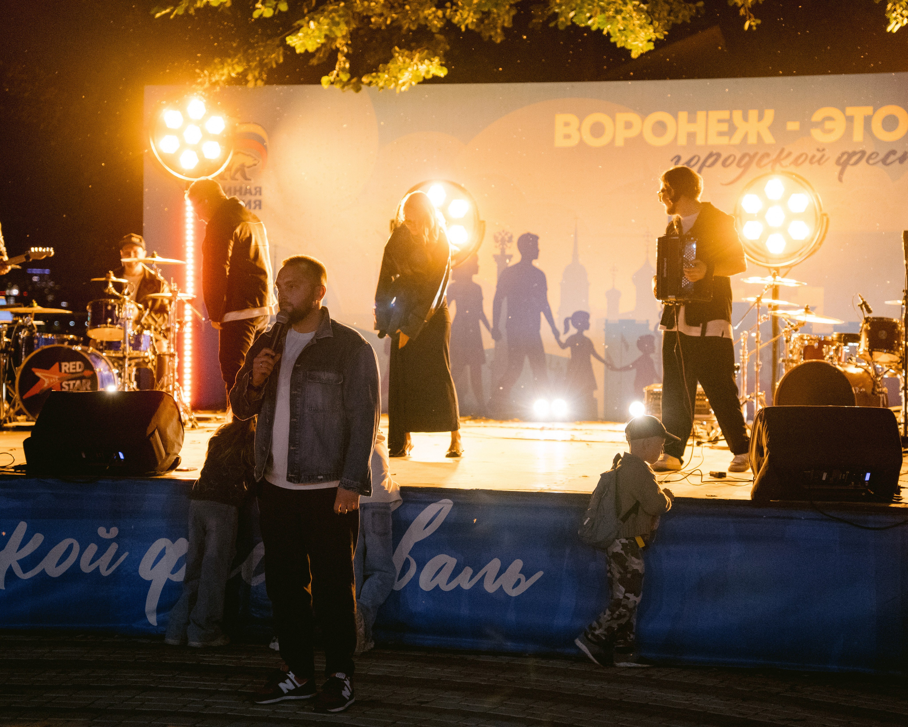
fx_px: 1925
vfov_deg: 21.4
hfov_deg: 26.5
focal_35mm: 72
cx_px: 466
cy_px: 364
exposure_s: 1/160
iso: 4000
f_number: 2.8
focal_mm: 63.6
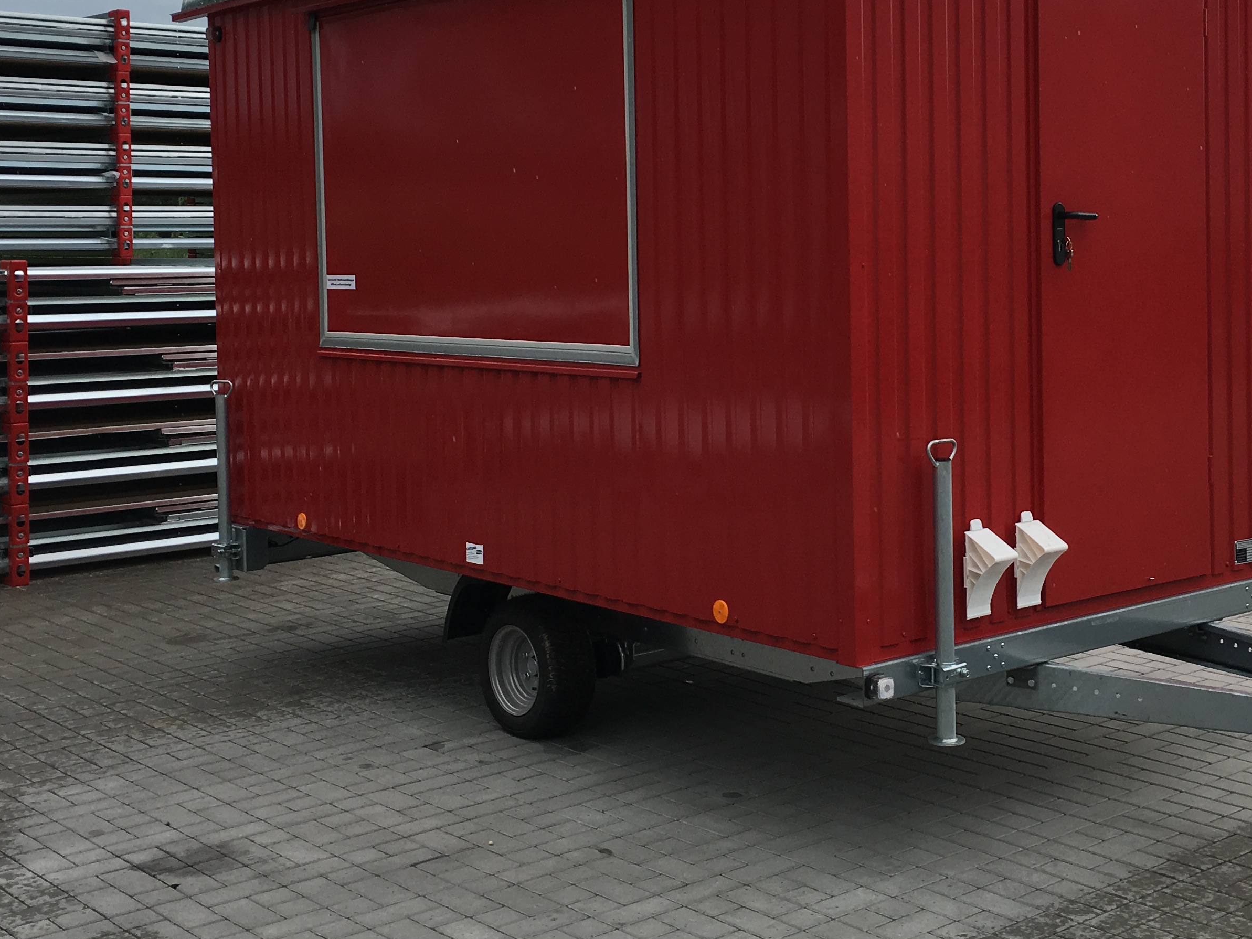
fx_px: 1772
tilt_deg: -1.9
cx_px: 769
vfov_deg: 29.4
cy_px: 279
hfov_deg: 38.7
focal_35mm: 49
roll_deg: -0.3
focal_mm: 4.15
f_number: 2.2
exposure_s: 1/1083
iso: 25
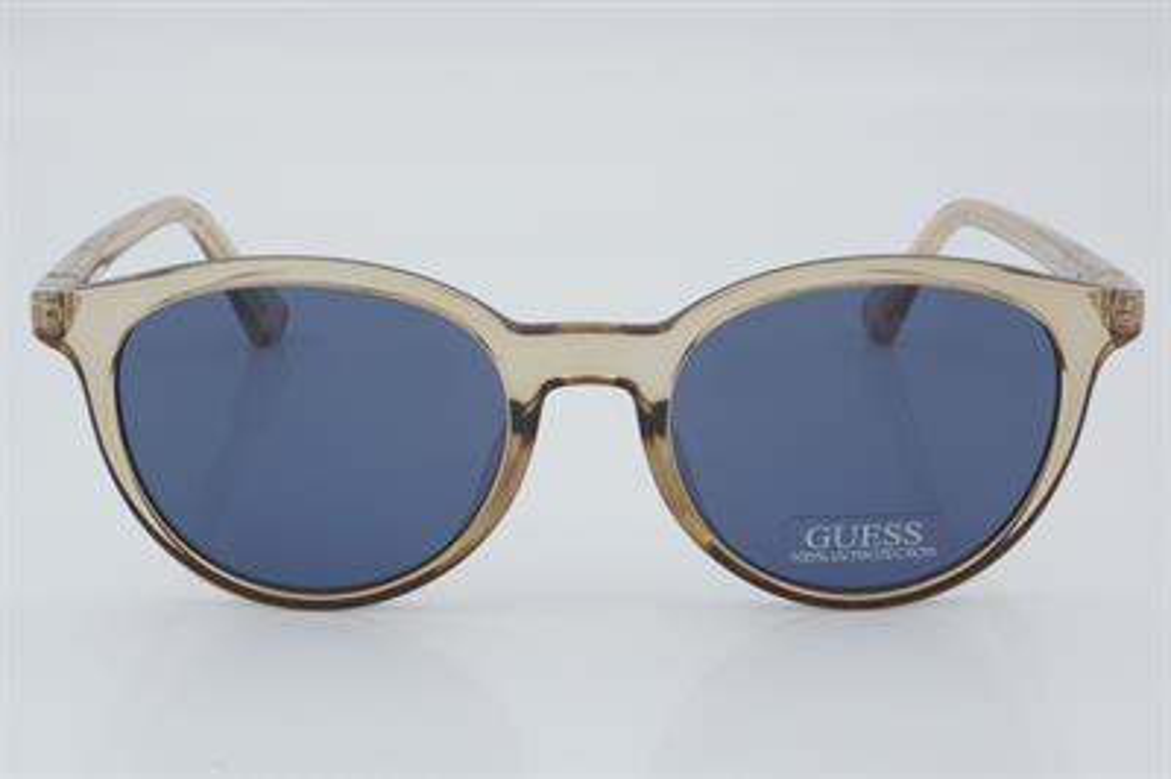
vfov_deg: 16.5
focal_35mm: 82
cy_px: 390
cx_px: 586
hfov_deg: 24.6
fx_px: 2681
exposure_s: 1/4
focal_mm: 55
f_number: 32
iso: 100
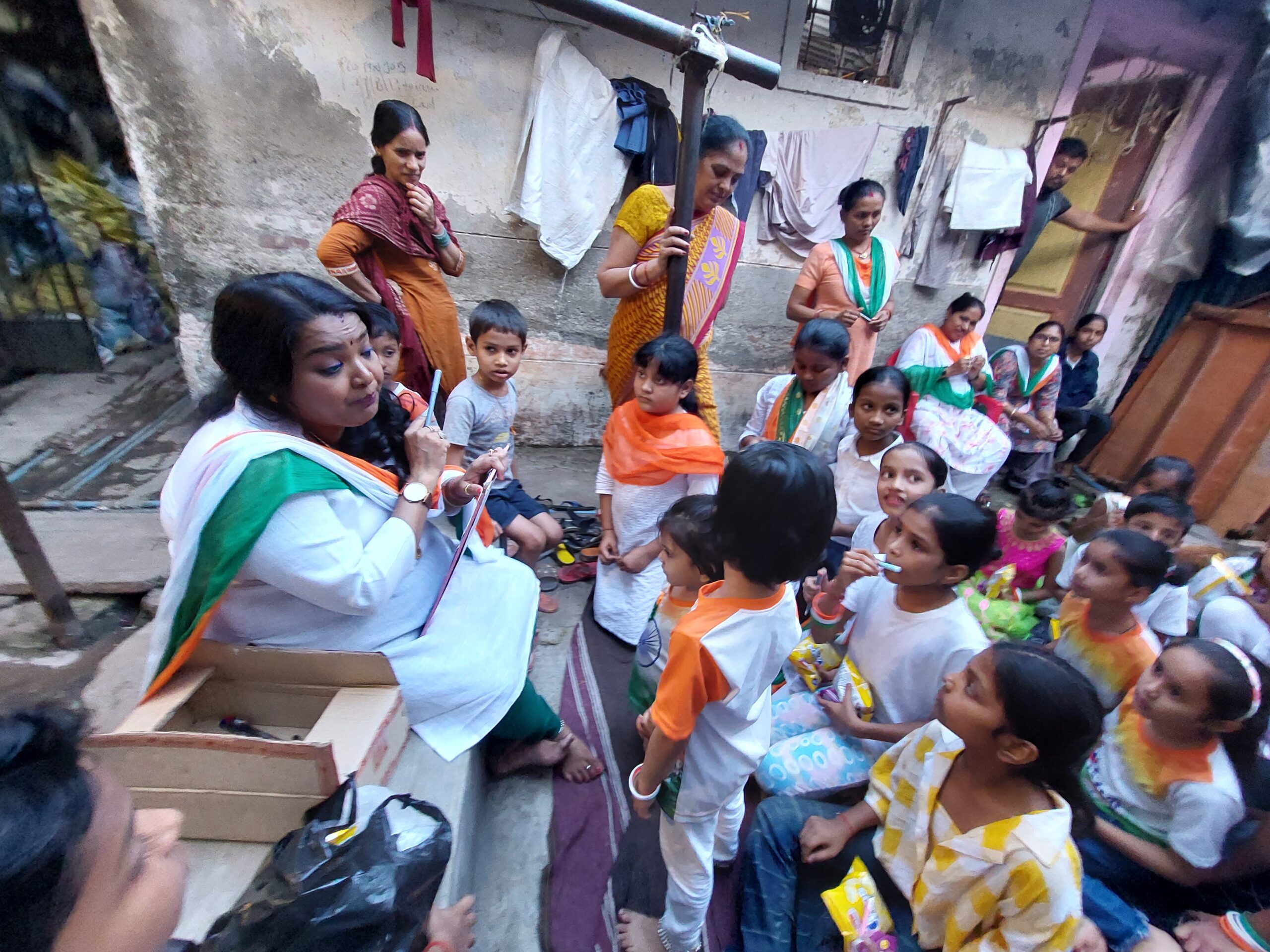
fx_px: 477
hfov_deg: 106.2
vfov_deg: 89.9
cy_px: 476
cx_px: 635
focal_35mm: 13
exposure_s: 1/25
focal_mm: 1.74
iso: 400
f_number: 2.2
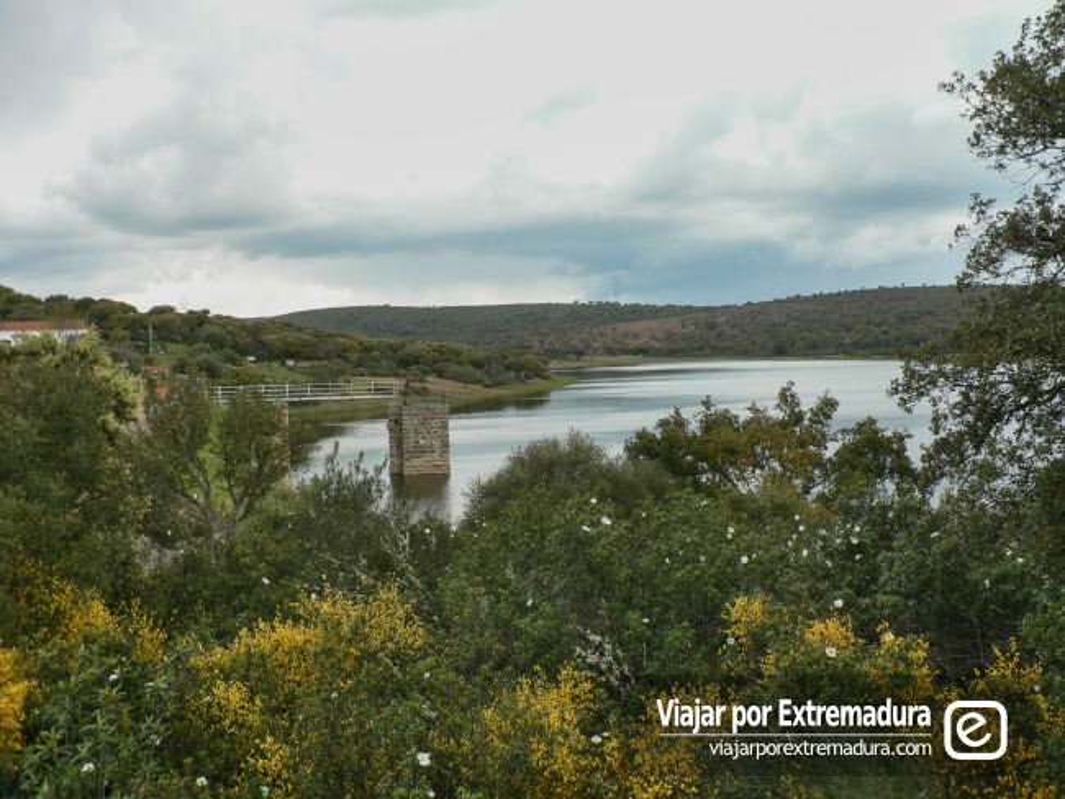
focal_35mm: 36
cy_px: 400
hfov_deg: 51.3
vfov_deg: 39.7
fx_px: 1108
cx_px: 532
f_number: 2.8
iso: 80
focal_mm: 6
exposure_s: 1/60
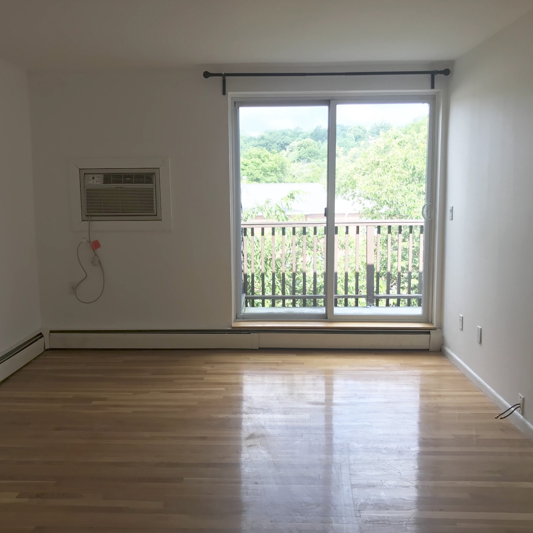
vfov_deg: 48.4
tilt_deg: -7.8
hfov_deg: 48.4
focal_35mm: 34
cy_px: 271
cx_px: 255
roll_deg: +0.3
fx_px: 592
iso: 20
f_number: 1.8
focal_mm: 3.99
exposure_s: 1/172
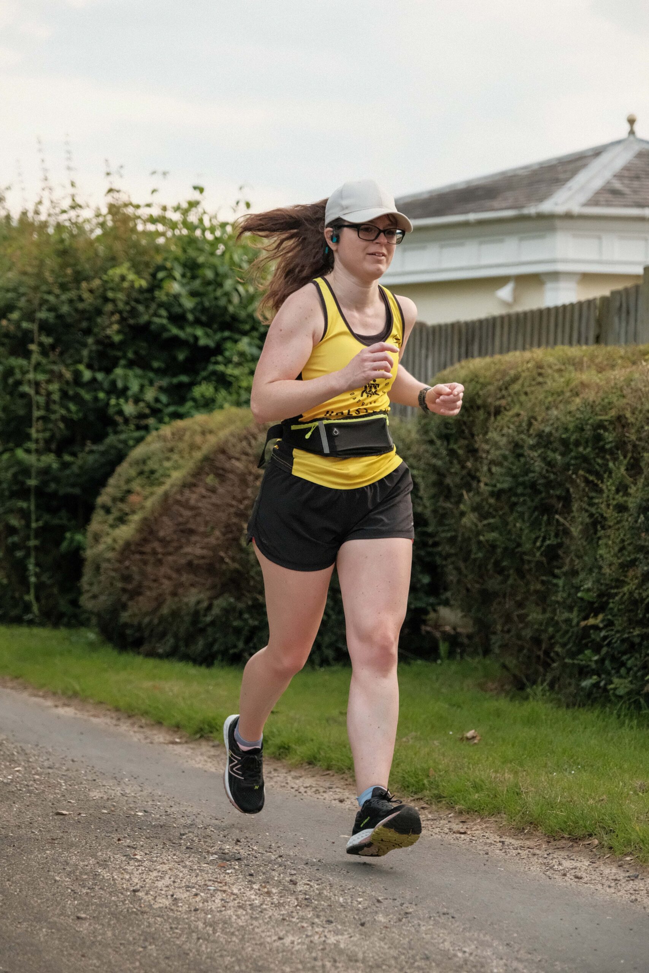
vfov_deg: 24.5
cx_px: 324
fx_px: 2244
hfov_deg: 16.5
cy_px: 486
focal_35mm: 83
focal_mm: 55
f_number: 2.8
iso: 3200
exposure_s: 1/1250
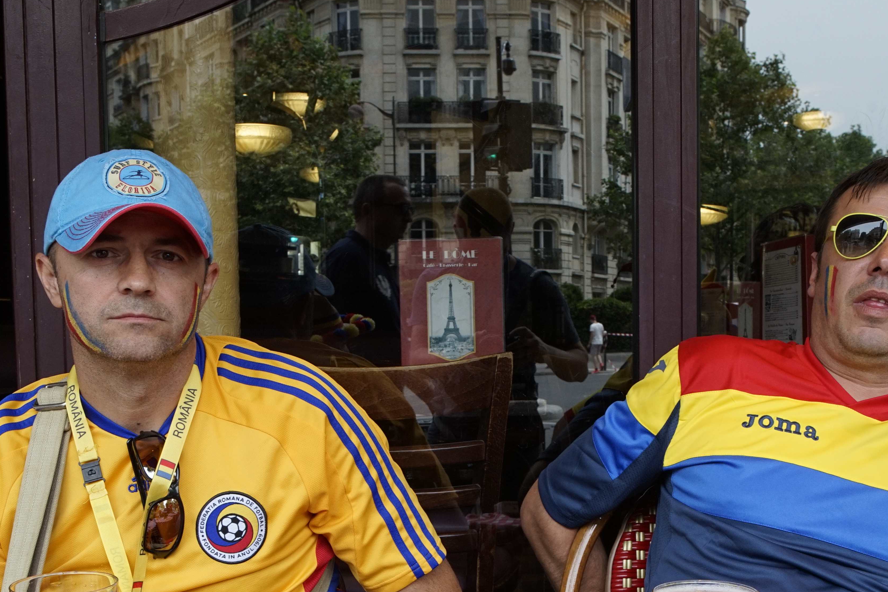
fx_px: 1332
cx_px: 487
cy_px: 465
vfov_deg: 24.7
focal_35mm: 54
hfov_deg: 36.8
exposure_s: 1/125
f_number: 5.6
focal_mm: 30
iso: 640
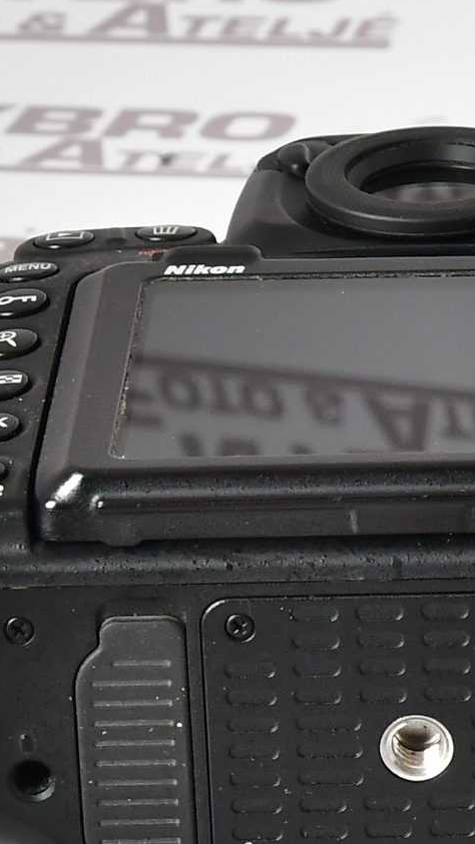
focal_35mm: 148
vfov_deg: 14.5
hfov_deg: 8.1
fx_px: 3315
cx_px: 544
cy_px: 543
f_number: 11
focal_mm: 62
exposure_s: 1/125
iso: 800
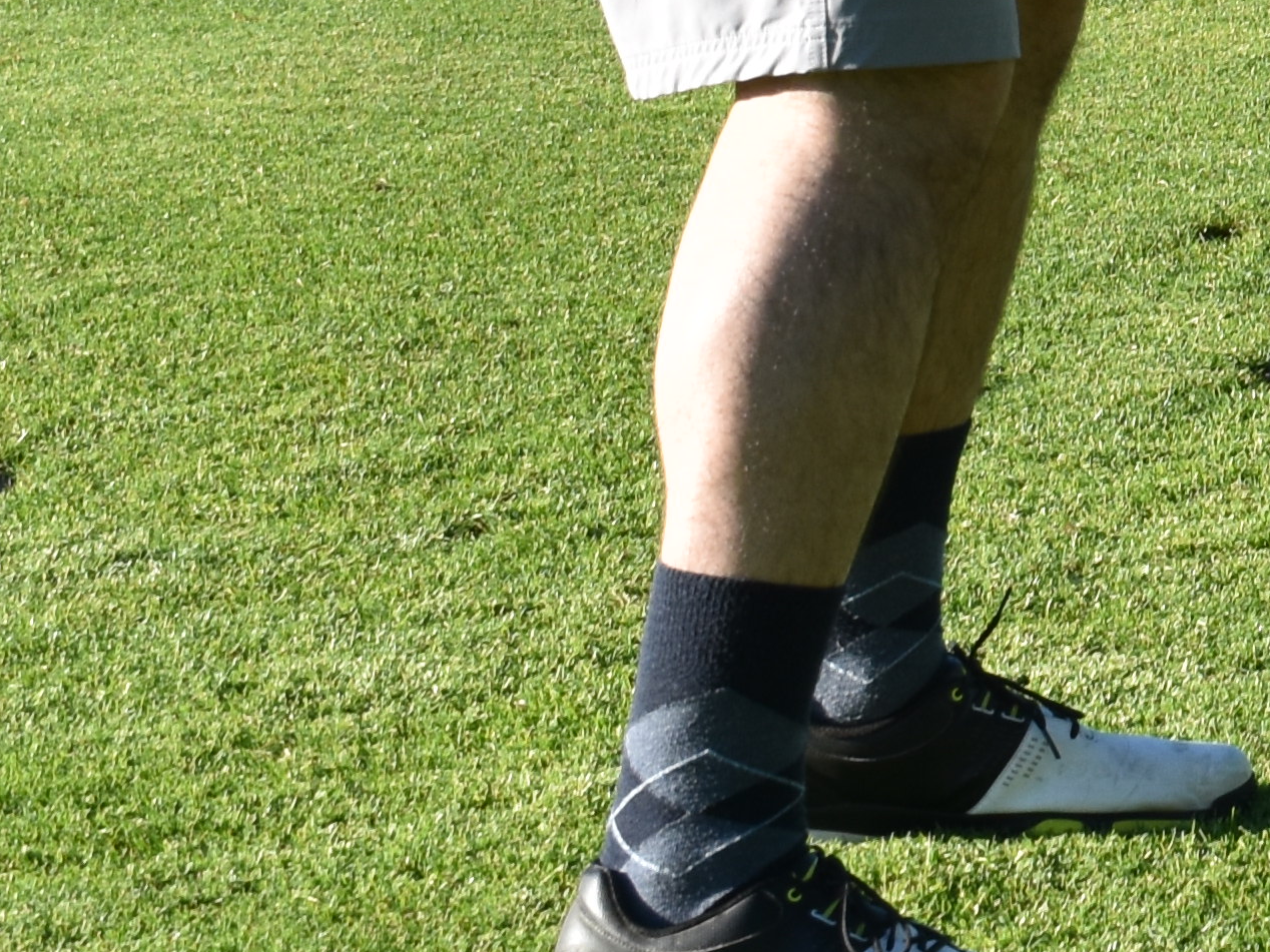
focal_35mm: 184
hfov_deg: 10.1
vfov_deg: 7.9
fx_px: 6761
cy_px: -575
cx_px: 2373
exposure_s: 1/250
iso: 220
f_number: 8
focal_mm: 27
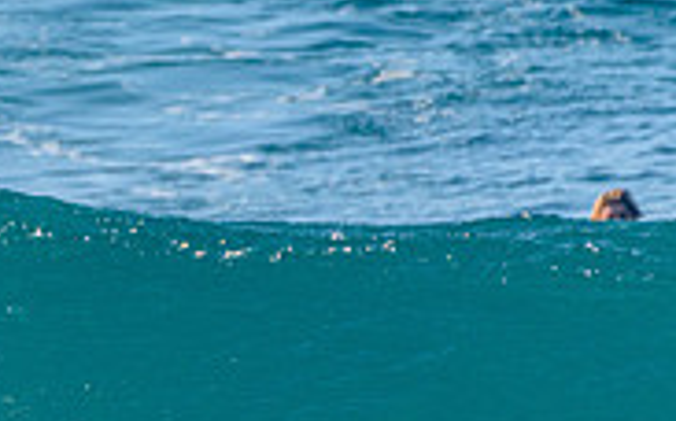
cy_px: 373
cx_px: -141
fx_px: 36408
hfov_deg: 1.1
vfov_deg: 0.7
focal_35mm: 1978
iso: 320
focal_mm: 500
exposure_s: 1/2000
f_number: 5.6
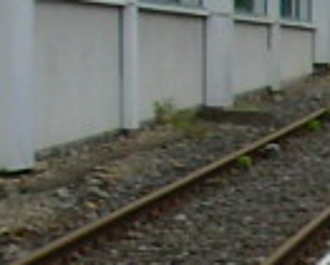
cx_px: 1106
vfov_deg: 4.5
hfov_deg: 5.2
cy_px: 384
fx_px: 3362
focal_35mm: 344
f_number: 3.1
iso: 50
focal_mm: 7.5
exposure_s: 1/609
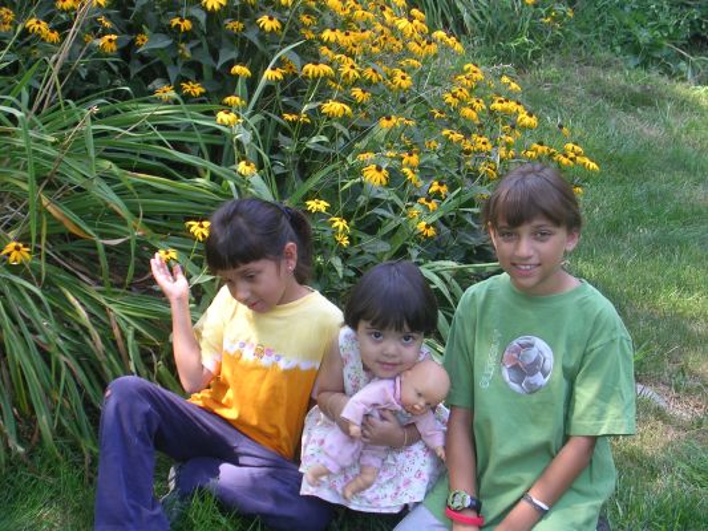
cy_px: 266
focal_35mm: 72
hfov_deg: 27.0
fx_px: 1473
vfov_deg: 20.4
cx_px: 354
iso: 50
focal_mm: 10.9
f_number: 3.7
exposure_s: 1/48.8
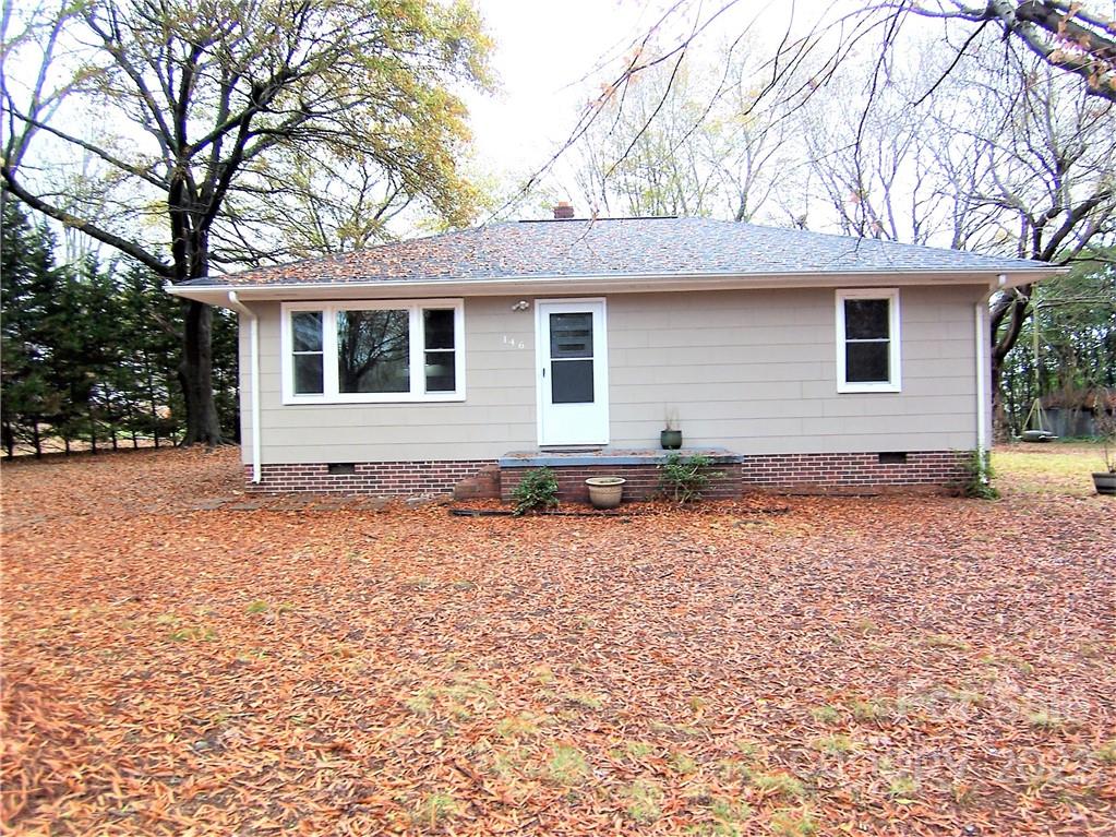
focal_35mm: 23
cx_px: 558
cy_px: 418
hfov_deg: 73.9
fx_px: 741
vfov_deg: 58.9
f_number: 2.8
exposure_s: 1/50
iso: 64
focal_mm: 3.8
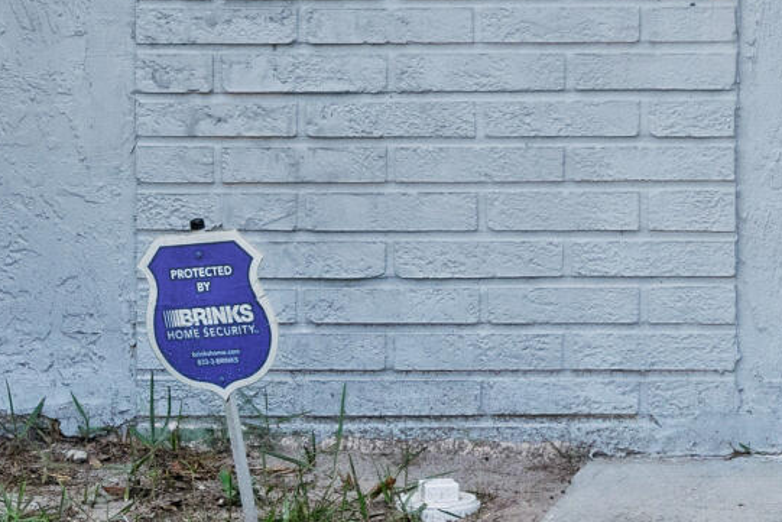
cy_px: -230
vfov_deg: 7.0
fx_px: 4215
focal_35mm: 194
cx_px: 1396
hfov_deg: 10.0
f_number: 4
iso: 800
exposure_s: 1/320
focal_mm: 35
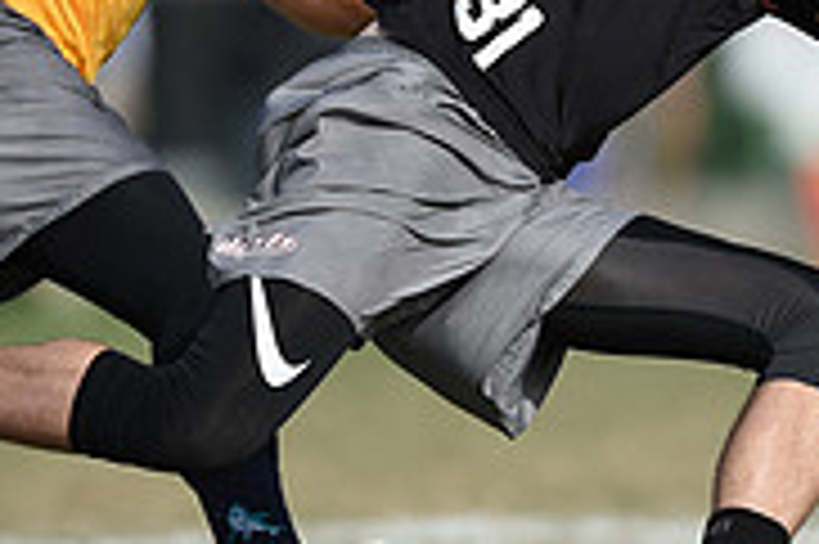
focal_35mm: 1278
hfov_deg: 1.6
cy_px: 45
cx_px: 608
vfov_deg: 1.1
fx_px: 29048
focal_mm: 400
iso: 100
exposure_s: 1/2500
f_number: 3.2
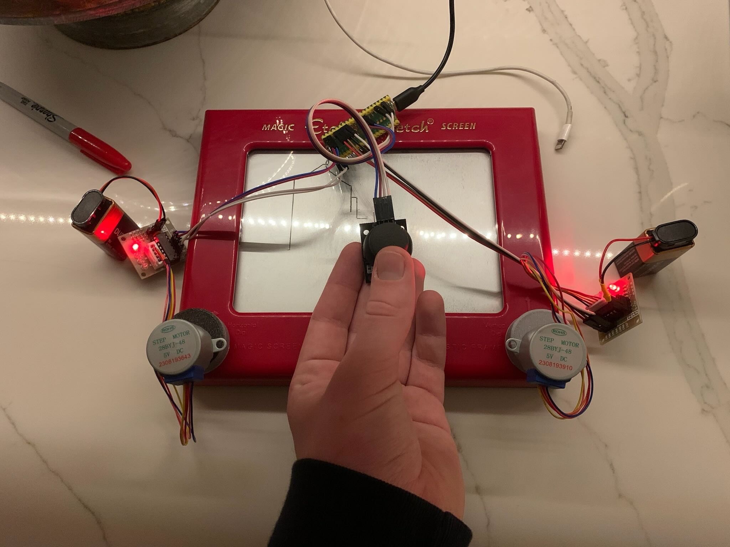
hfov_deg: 67.3
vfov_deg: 53.1
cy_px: 274
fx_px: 548
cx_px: 365
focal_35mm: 26
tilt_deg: -71.2
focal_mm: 4.25
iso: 400
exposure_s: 1/29
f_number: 1.8
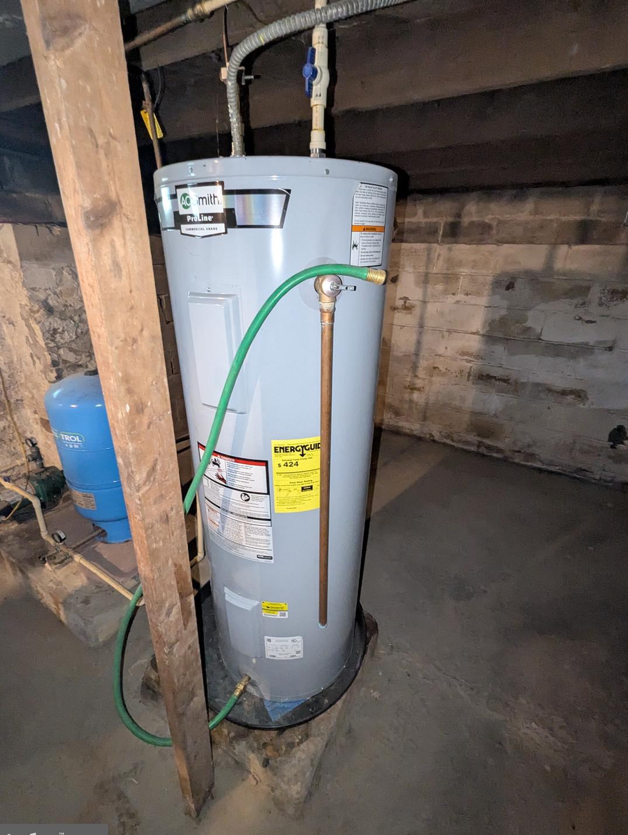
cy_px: 422
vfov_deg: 102.0
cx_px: 300
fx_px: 338
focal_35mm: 14
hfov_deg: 85.7
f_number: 2.2
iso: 894
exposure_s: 1/24
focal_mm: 1.95
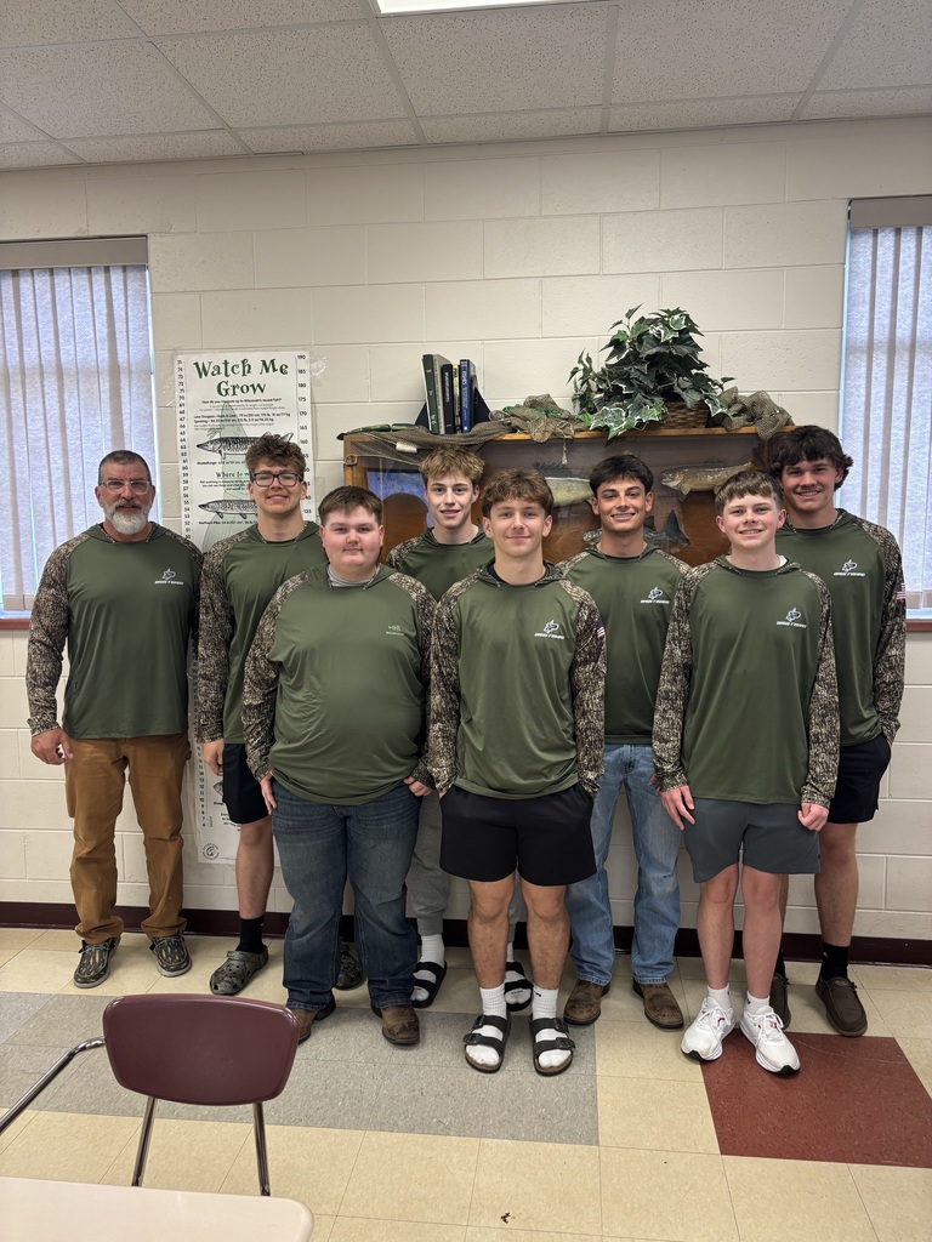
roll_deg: -0.1
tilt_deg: -6.2
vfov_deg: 67.3
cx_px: 466
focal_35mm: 26
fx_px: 933
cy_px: 621
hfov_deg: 53.1
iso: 80
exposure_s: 1/60
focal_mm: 5.96
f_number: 1.6
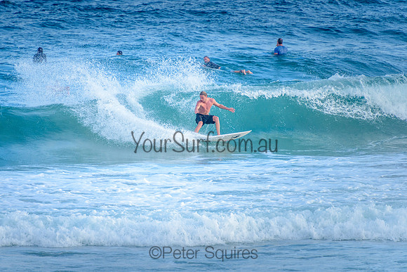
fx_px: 5548
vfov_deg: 2.8
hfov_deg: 4.2
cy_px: 105
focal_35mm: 491
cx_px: 157
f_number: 5.6
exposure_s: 1/1250
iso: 500
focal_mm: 400
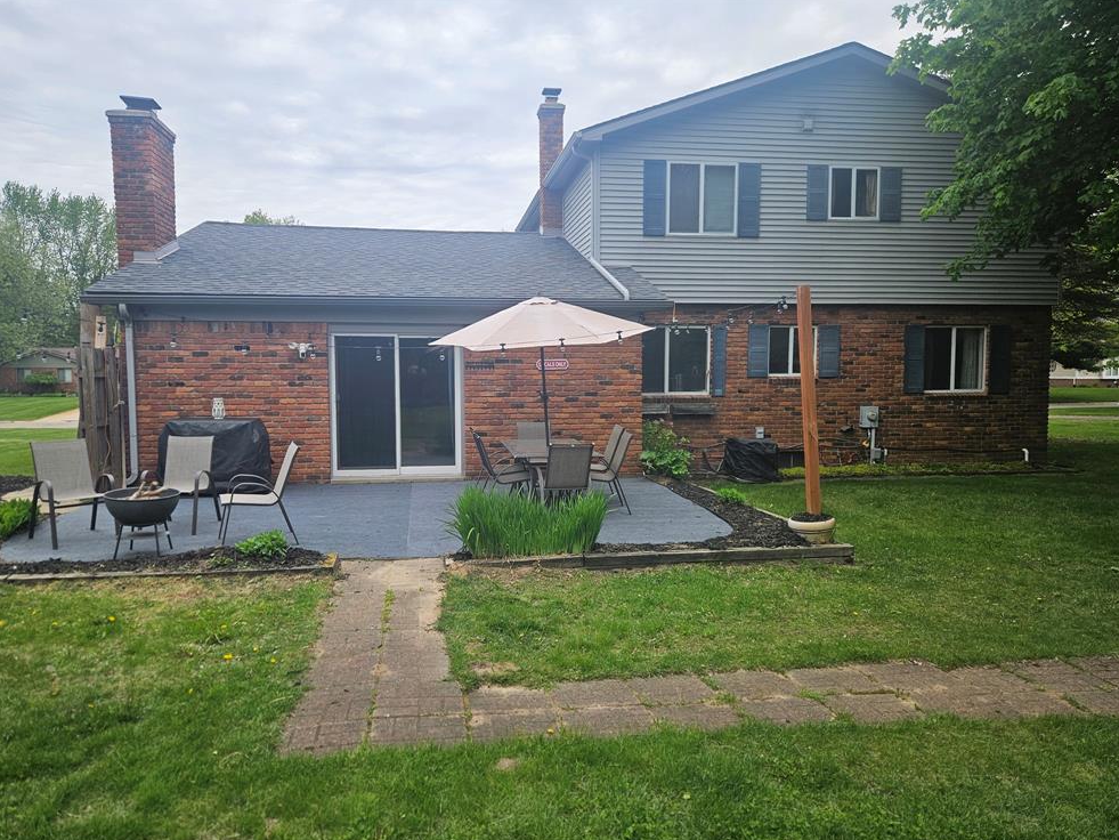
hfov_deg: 71.6
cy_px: 434
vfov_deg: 56.8
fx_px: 776
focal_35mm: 24
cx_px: 545
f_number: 1.8
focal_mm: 5.4
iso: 32
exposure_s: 1/1517
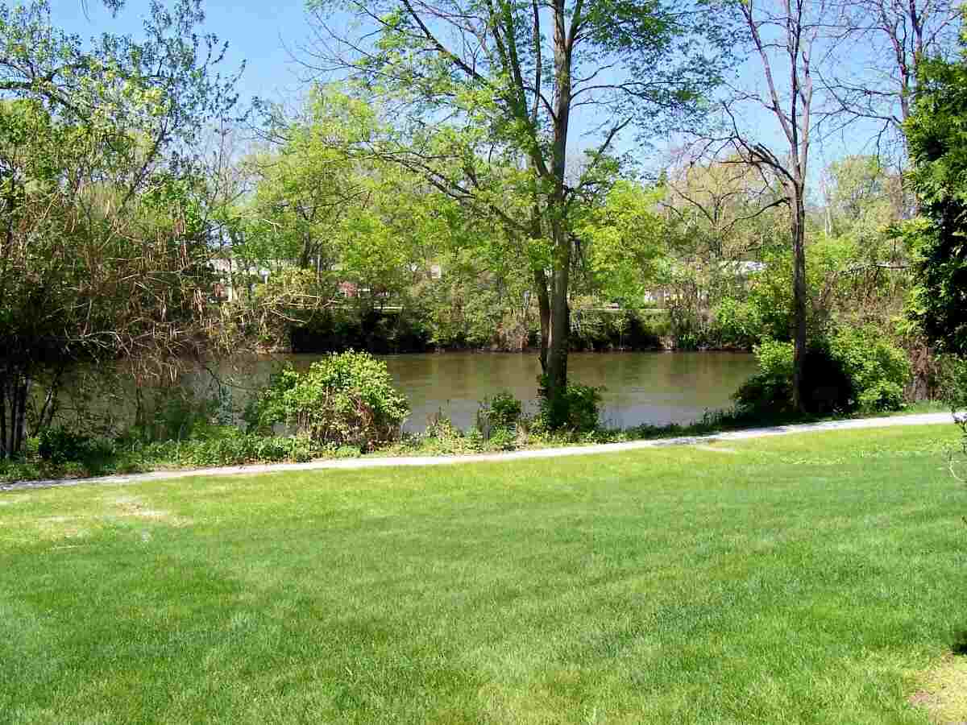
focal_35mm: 37
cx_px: 484
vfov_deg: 38.7
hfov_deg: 50.1
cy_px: 362
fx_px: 1034
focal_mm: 5.6
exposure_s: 1/350
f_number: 5.6
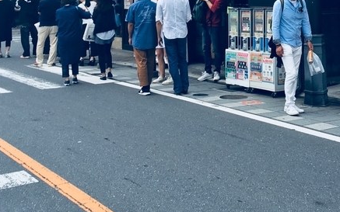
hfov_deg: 28.3
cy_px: -56
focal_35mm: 72
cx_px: 240
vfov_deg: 17.1
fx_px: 667
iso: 25
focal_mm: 4.15
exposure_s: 1/208
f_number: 2.2
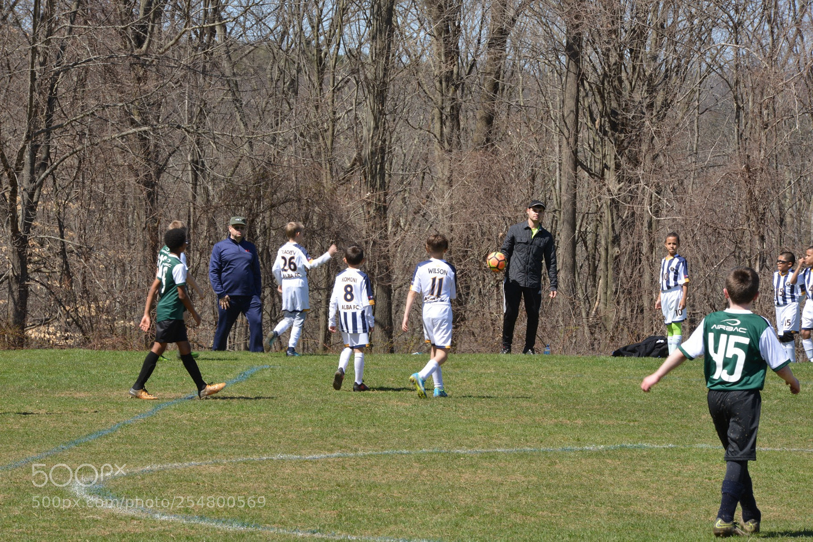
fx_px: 4517
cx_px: 406
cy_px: 271
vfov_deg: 6.9
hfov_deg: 10.3
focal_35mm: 200
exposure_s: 1/100
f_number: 22
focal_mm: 200
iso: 450
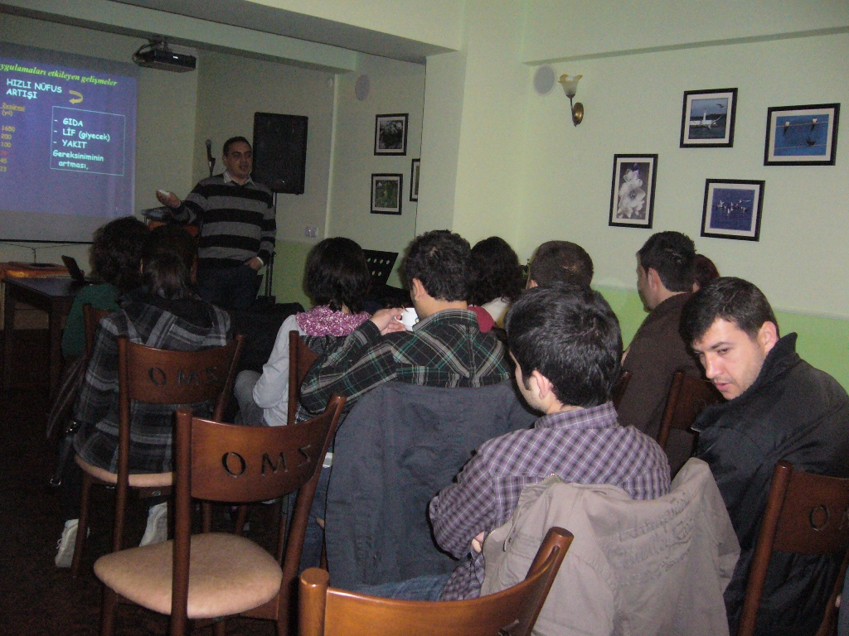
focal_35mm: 35
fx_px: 858
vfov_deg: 40.7
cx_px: 424
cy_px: 318
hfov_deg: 52.6
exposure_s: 1/30
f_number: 2.8
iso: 400
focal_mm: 5.8
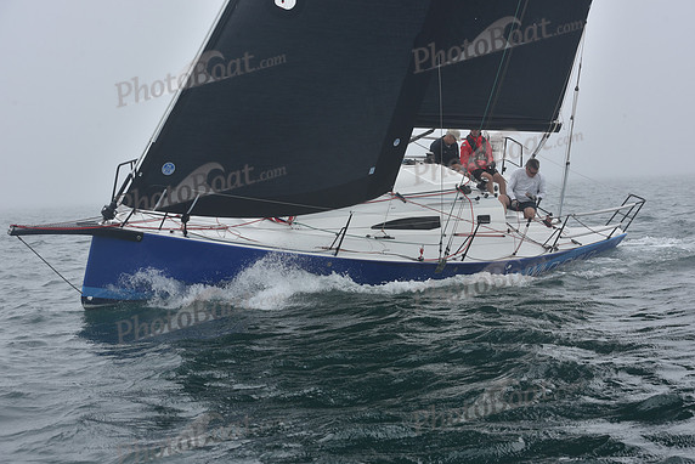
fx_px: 1371
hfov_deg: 28.4
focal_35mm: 71
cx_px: 350
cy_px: 234
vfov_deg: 19.2
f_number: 9
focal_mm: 70
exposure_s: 1/800
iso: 250
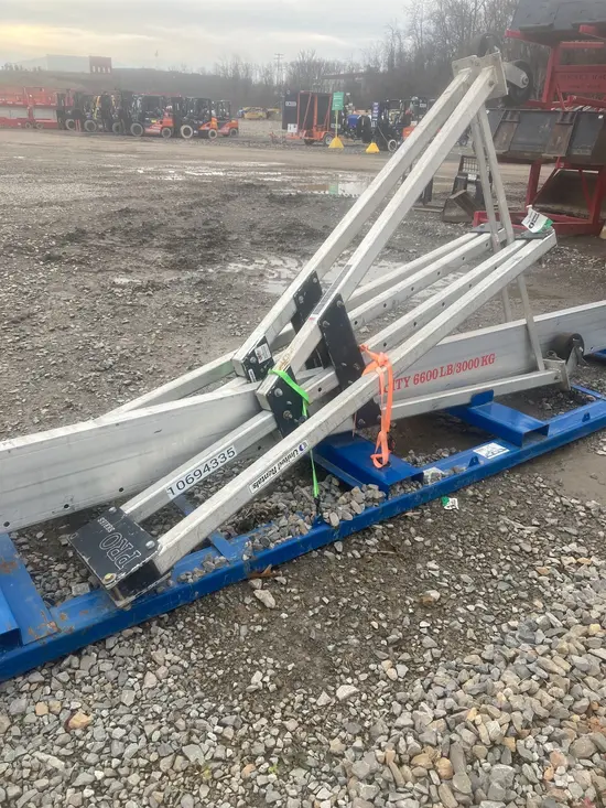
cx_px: 303
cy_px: 404
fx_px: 653
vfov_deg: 63.4
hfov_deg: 49.8
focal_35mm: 28
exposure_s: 1/121
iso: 25
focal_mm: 3.99
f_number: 1.8
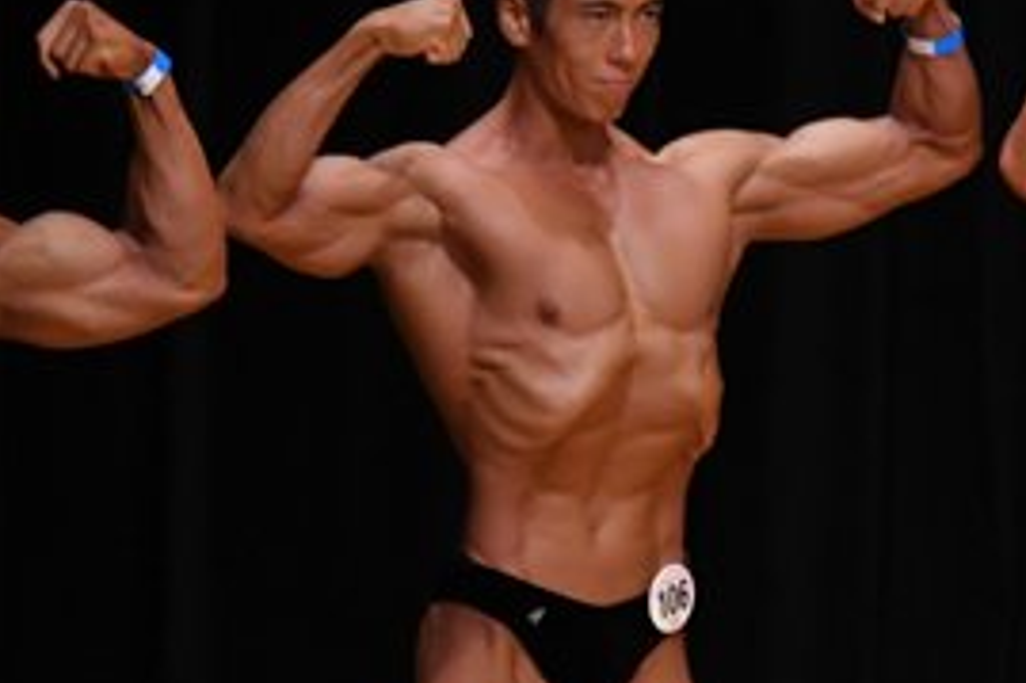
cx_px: 433
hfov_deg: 2.8
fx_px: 20962
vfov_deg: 1.9
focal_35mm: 736
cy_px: 748
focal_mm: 170
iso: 3200
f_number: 5.6
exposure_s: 1/400
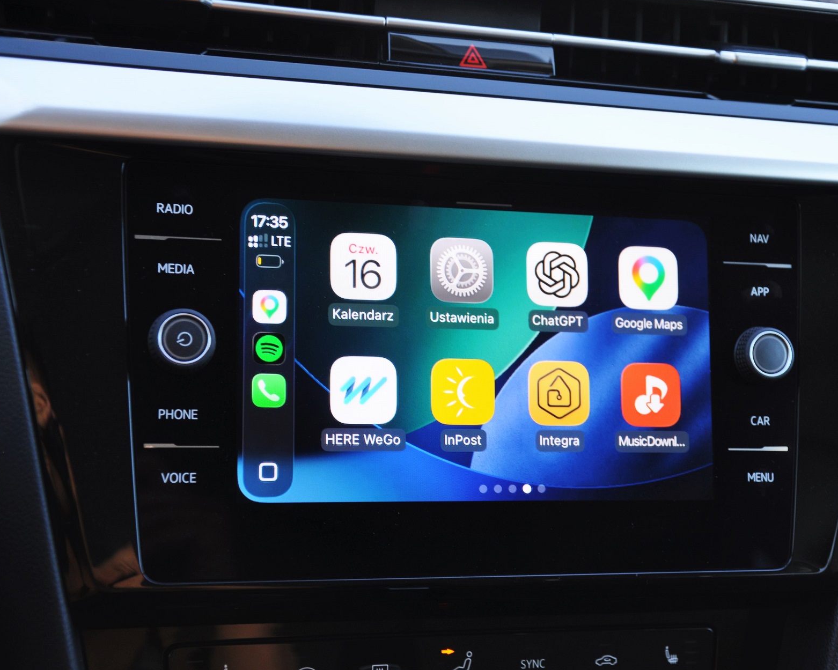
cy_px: 335
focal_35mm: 65
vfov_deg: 23.5
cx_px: 494
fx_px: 1612
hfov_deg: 29.1
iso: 250
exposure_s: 1/80
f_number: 4.5
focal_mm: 38
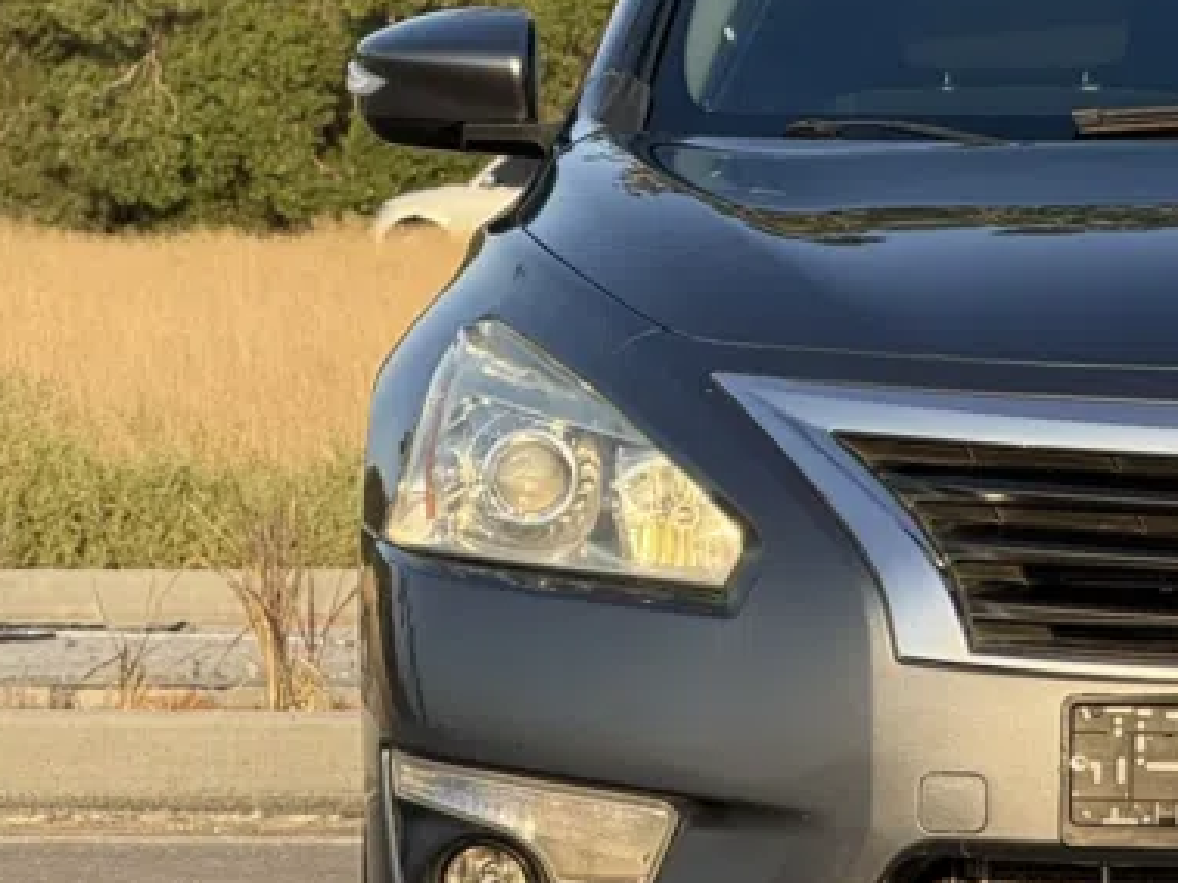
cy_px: 205
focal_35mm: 324
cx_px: 1408
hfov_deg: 6.1
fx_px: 11022
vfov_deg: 4.6
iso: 50
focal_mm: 15.66
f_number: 2.8
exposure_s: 1/426
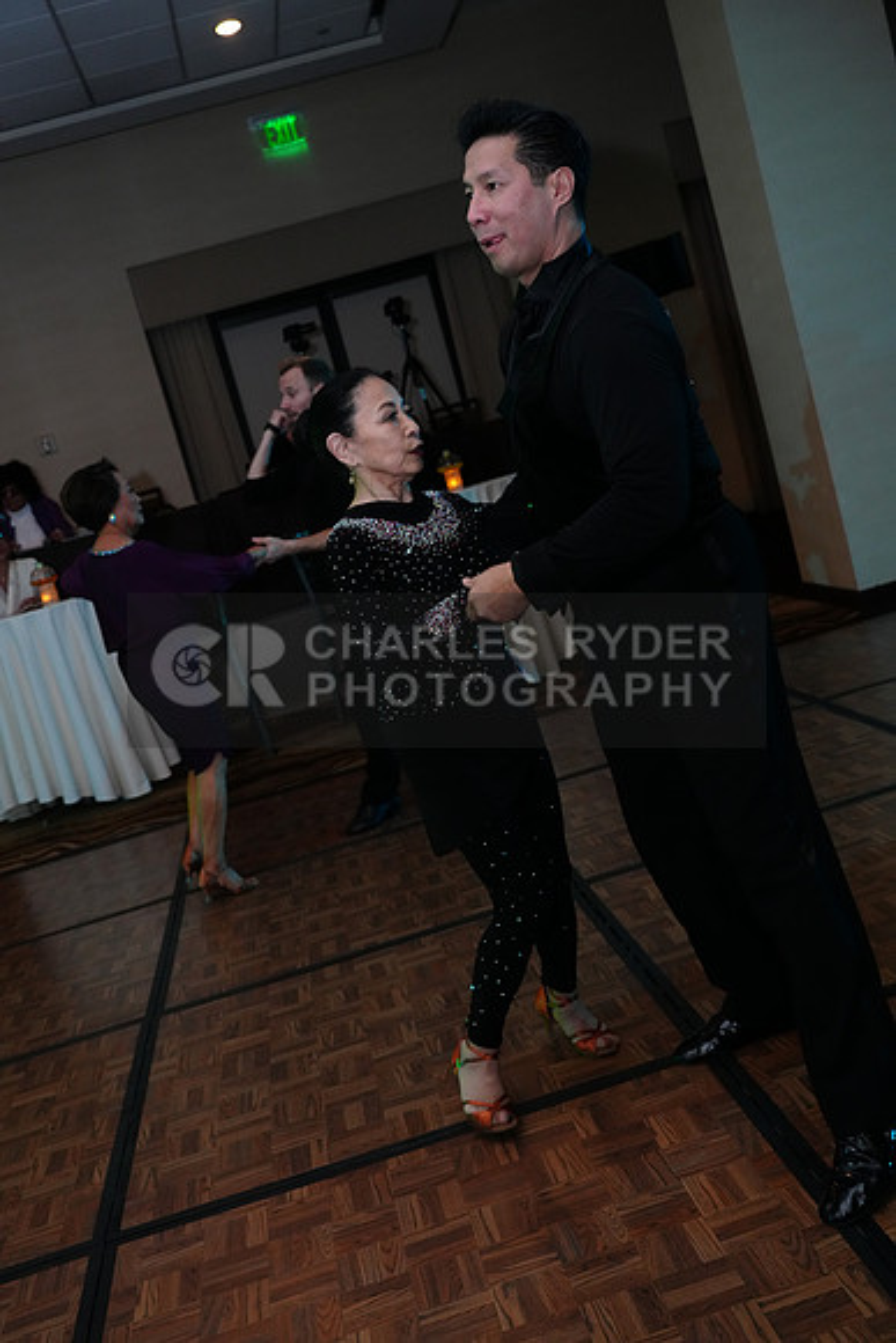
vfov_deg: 53.1
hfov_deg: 36.9
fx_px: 1343
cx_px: 448
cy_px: 672
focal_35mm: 36
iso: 4000
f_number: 5
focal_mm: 36
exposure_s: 1/200
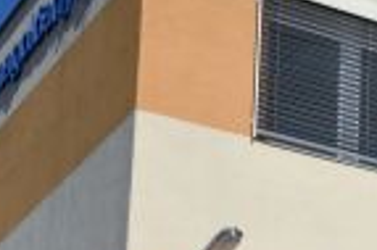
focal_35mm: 163
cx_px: 651
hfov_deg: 11.8
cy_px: 438
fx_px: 1705
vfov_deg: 8.1
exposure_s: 1/1000
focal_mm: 31
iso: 640
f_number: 16
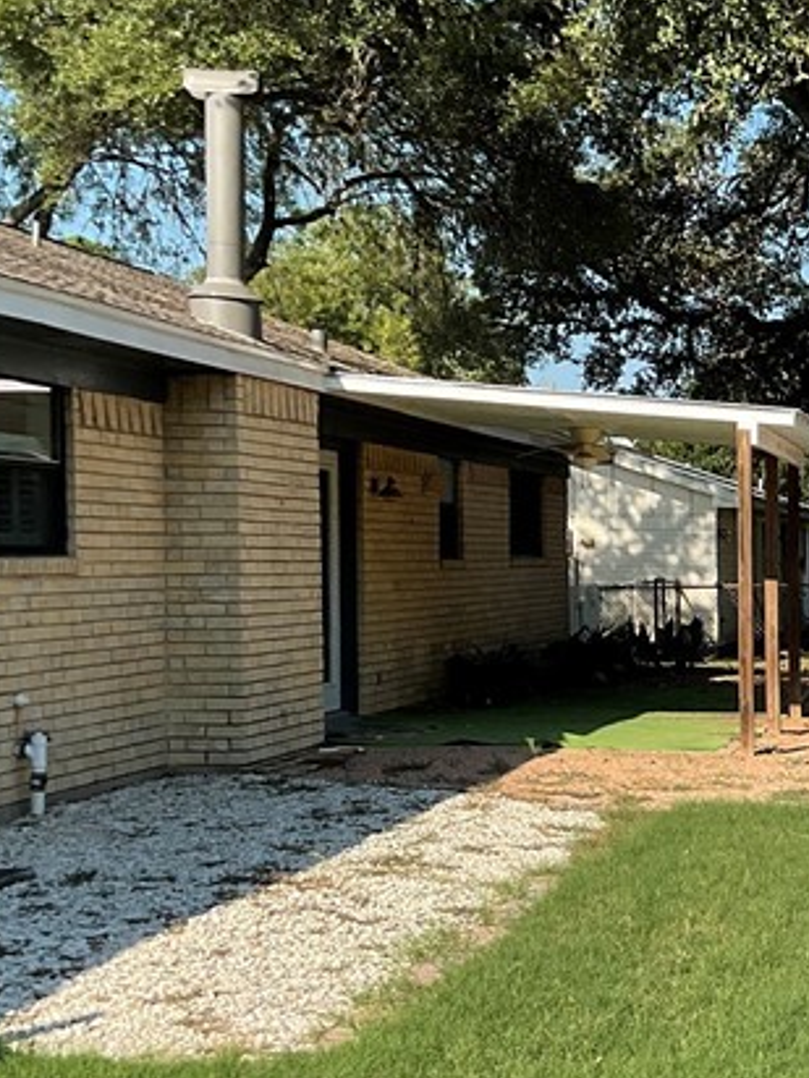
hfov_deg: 19.3
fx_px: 2244
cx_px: 969
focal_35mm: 72
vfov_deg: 27.0
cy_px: 665
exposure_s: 1/944
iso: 16
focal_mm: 3
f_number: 1.8
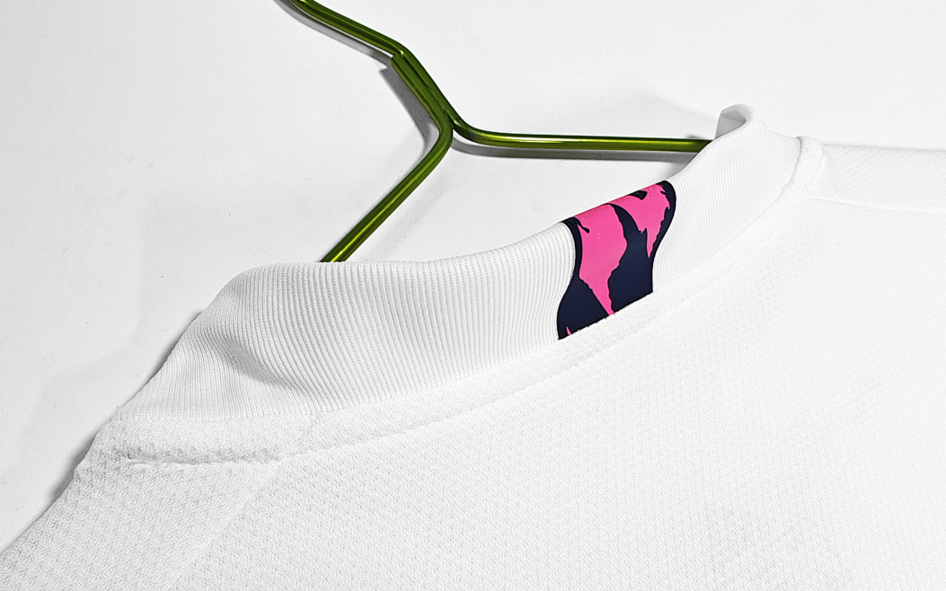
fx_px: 645
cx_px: 468
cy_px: 266
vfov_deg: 49.2
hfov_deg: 72.5
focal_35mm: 25
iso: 119
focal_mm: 2.59
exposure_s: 1/50
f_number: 2.2
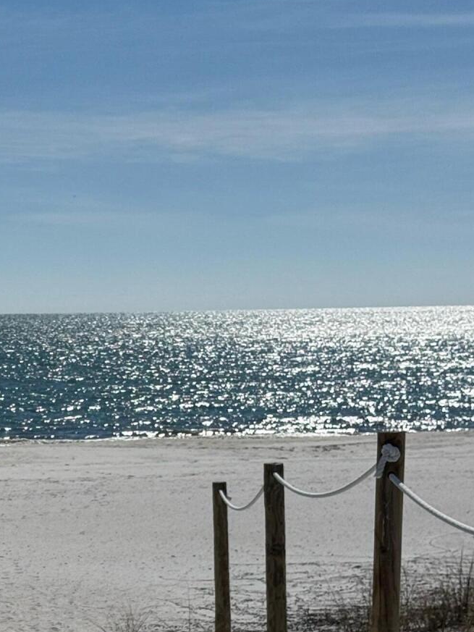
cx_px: -41
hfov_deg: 13.2
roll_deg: +0.6
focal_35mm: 110
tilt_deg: -8.7
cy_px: 636
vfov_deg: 17.5
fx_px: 2008
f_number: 1.78
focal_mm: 6.76
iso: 50
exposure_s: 1/16129
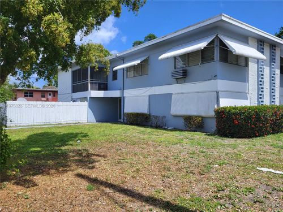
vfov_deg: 53.1
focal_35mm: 26
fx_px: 213
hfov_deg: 67.3
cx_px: 142
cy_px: 106
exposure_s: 1/2094
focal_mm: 5.4
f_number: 1.8
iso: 40
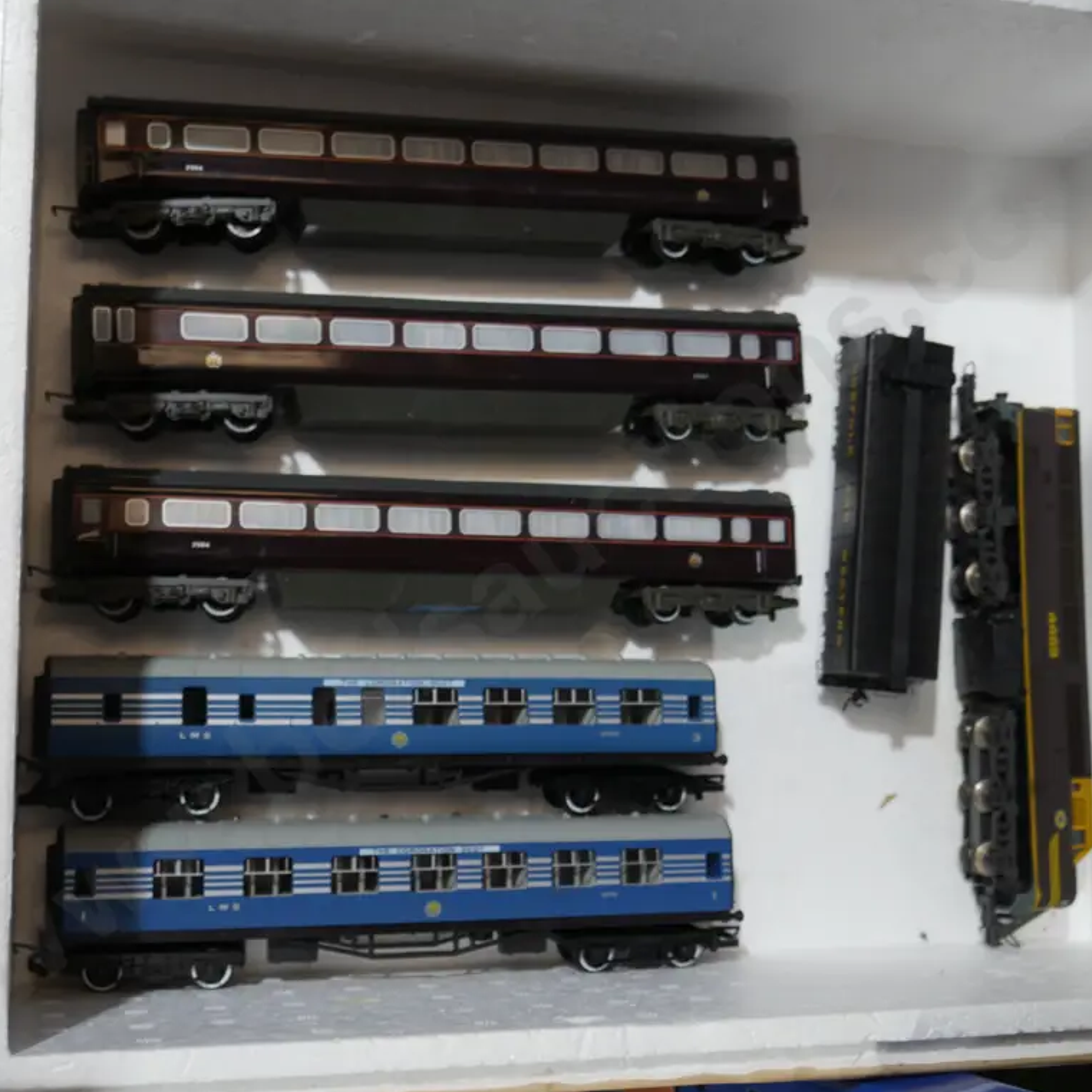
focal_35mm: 50
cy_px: 545
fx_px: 1785
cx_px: 573
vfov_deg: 34.0
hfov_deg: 34.0
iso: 400
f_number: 4.6
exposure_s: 1/60
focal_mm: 21
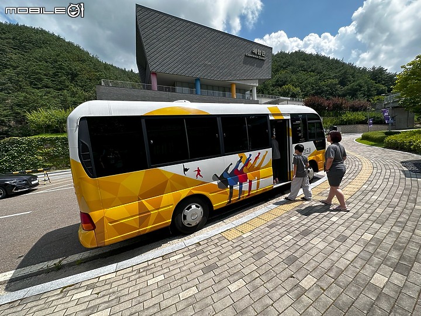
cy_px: 158
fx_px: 170
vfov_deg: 85.7
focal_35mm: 14
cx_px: 210
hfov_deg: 102.1
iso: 50
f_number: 2.2
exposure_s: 1/1795
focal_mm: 2.22
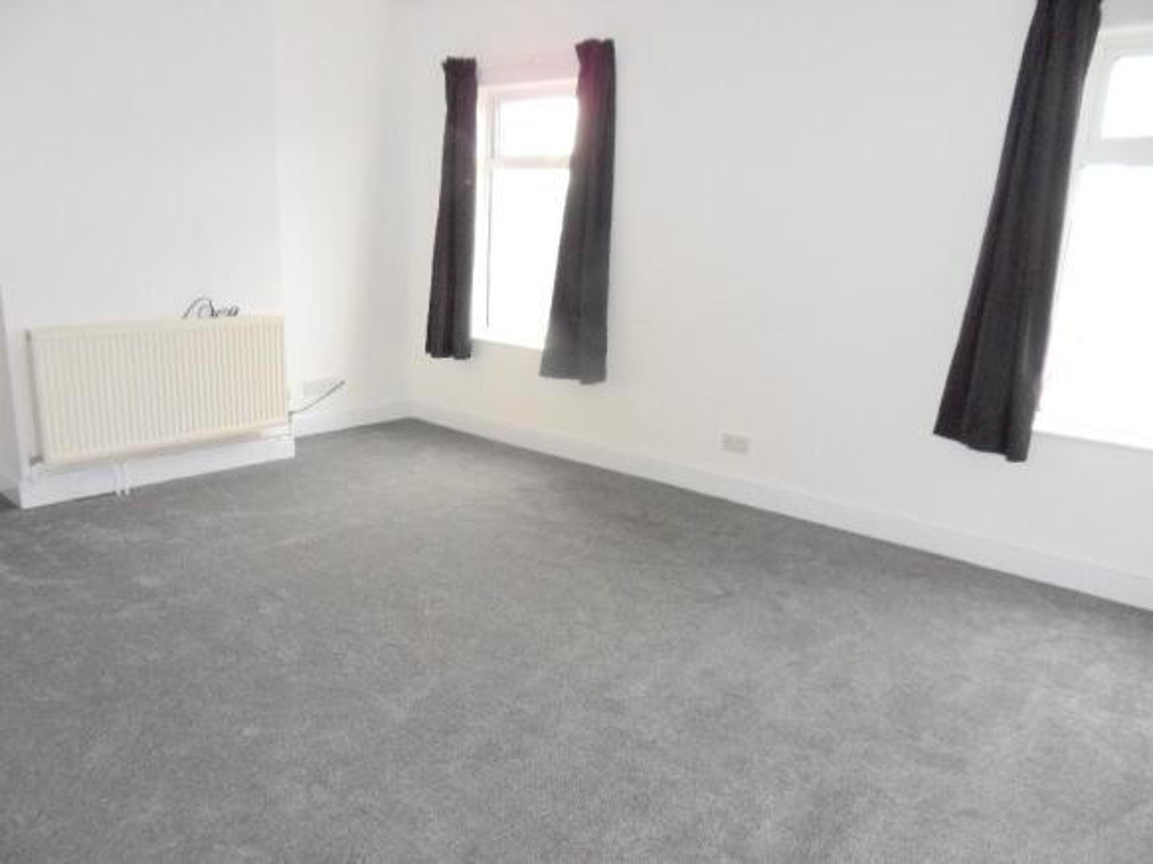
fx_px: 799
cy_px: 432
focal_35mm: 24
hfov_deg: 71.6
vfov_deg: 56.8
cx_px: 576
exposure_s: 1/90
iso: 100
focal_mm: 4.2
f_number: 3.3
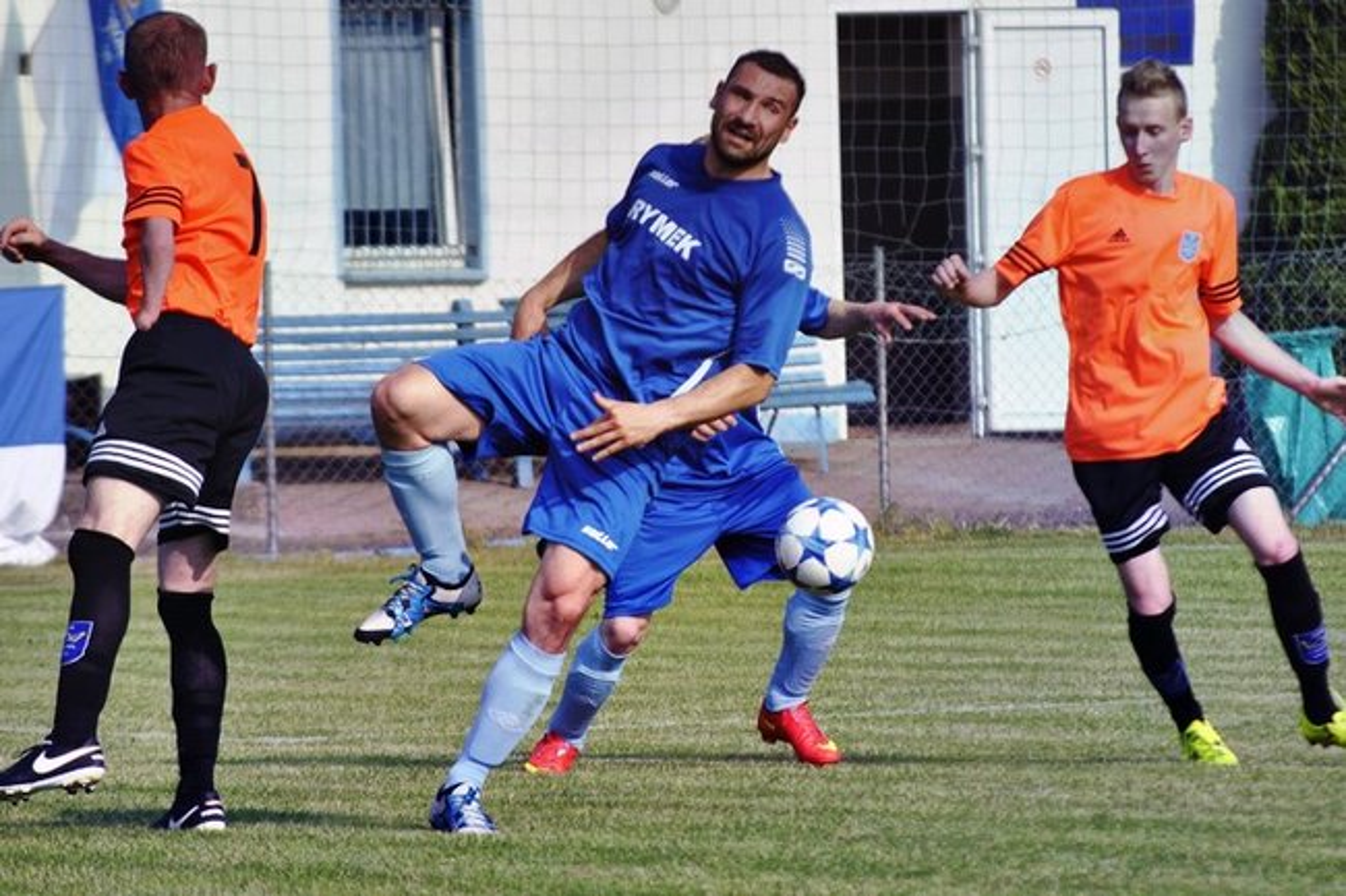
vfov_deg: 5.2
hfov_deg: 7.8
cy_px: 448
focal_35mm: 262
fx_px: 9811
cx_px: 673
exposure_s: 1/1000
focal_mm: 175
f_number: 5.3
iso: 160
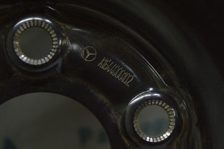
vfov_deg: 16.5
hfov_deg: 24.6
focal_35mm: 82
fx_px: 513
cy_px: 74
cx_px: 112
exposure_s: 1/20
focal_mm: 55
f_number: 5.6
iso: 400
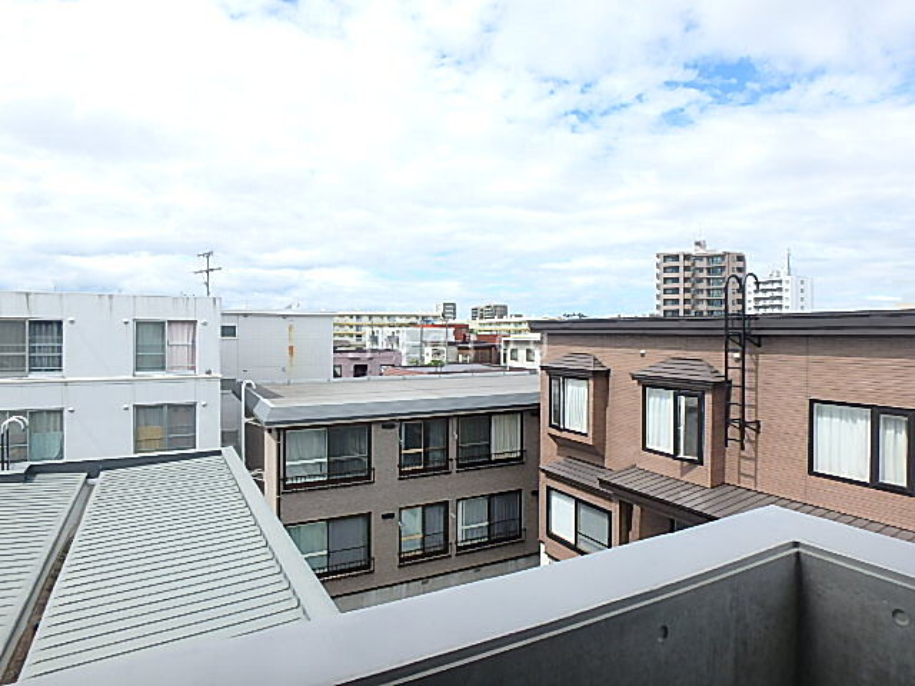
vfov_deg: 63.4
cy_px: 343
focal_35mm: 21
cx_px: 458
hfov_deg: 79.0
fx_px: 555
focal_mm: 3.7
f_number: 3.5
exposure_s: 1/1000
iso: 125
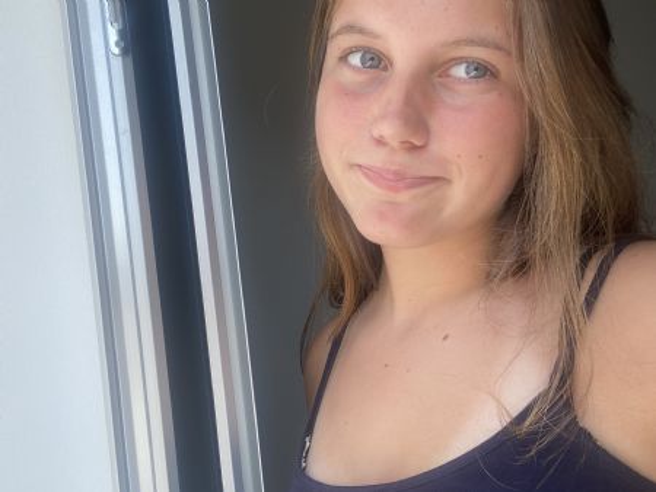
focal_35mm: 30
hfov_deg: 59.9
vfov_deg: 46.8
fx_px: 569
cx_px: 328
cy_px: 246
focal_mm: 2.71
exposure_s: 1/238
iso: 25
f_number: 2.2
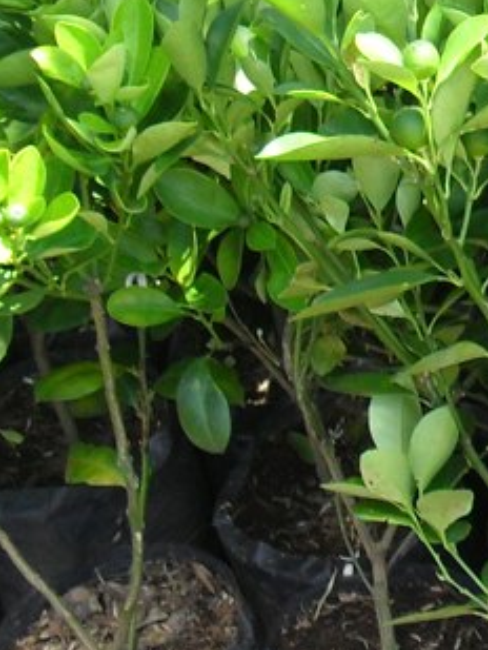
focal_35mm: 136
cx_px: 1155
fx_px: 2555
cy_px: 160
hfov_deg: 9.7
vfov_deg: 14.4
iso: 100
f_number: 3.2
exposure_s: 1/125
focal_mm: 6.3
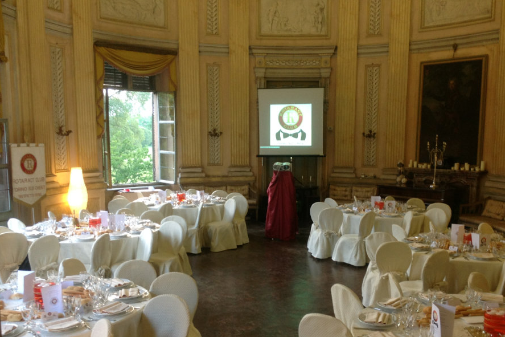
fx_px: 575
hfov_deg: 47.4
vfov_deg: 32.5
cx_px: 274
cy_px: 206
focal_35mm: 41
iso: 100
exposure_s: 1/15
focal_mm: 4.3
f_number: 2.4
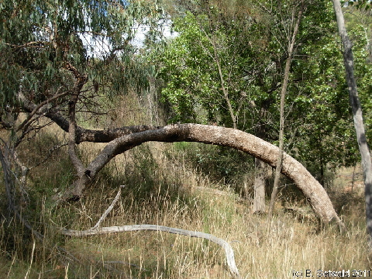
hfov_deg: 49.0
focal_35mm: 38
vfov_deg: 37.7
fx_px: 408
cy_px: 140
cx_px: 186
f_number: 2.9
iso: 79
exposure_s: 1/592
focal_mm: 6.3
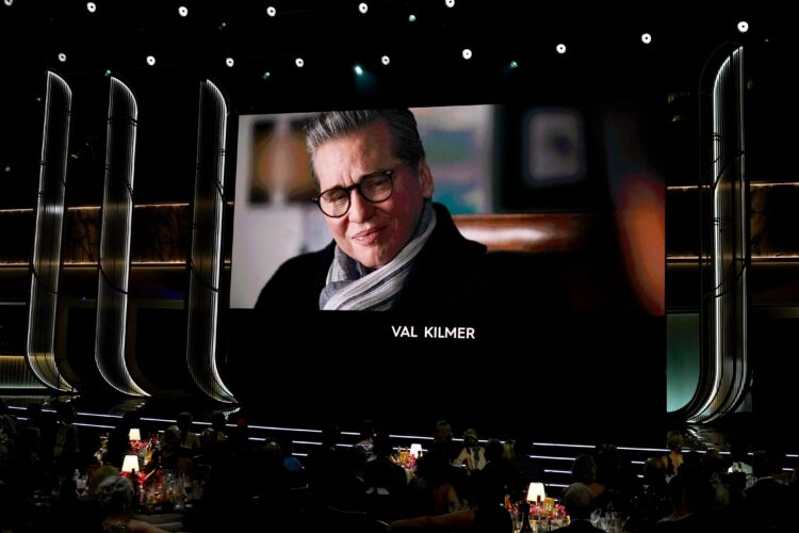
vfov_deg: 31.9
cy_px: 266
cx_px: 400
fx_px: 932
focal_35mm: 42
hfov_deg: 46.4
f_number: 4
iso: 3200
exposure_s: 1/160
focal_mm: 42
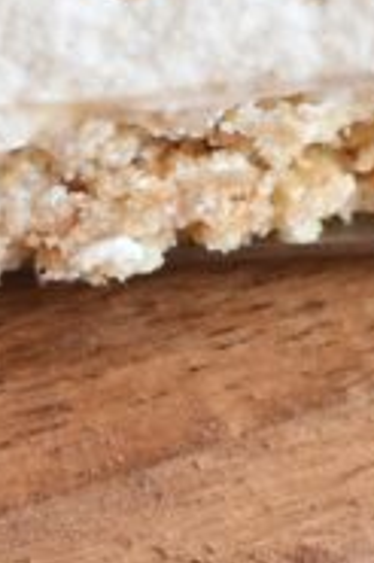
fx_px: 6728
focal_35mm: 431
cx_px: -310
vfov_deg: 4.7
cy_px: -679
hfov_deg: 3.2
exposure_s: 1/8
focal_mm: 35
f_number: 8
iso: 320
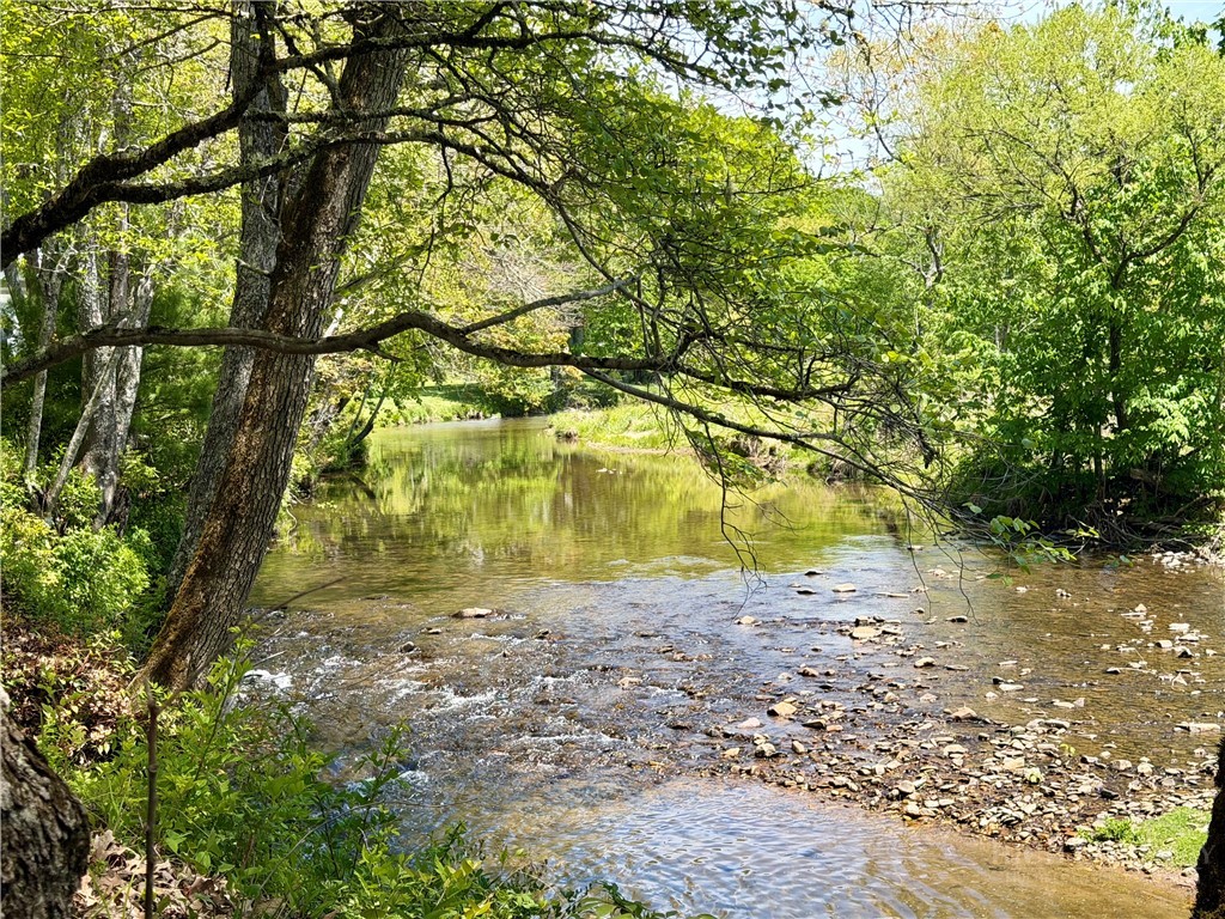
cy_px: 460
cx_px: 612
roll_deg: +0.8
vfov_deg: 30.3
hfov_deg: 39.7
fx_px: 1699
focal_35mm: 48
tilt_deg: -4.1
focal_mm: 6.76
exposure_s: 1/1330
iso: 64
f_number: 1.78
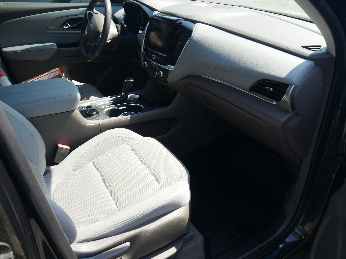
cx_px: 173
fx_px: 320
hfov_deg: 56.8
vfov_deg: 44.2
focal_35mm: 32
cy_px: 130
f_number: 5.6
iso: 200
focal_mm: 16
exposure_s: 1/200
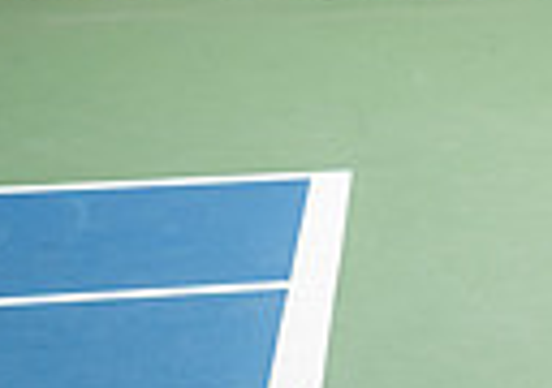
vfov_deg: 7.8
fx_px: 2823
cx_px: 1313
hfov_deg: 9.9
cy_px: -76
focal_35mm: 181
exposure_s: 1/400
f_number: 4.5
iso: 400
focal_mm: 38
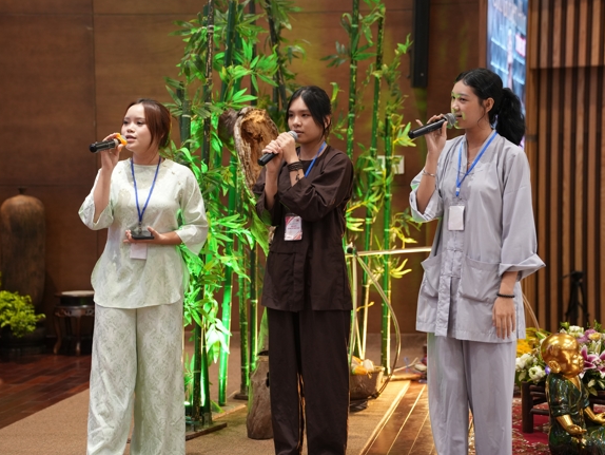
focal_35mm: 74
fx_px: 1294
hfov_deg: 26.3
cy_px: 228
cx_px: 325
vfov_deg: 19.9
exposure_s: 1/100
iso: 1600
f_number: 2.8
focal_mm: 68
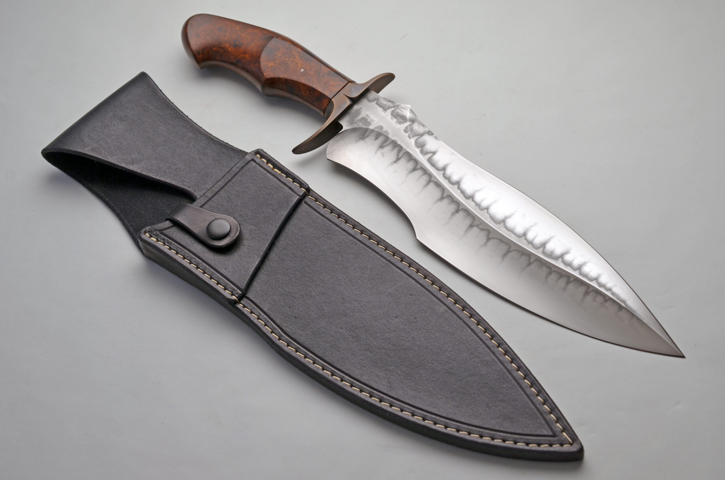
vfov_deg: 22.5
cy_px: 240
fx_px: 1206
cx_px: 362
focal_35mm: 60
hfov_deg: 33.5
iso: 200
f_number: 7.1
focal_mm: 40
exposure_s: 1/200
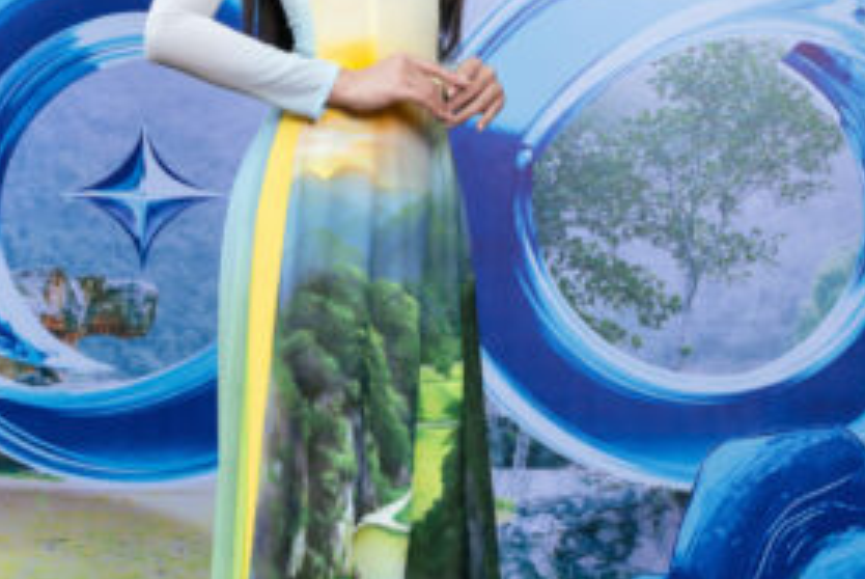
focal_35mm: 111
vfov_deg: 12.3
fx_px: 2664
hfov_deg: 18.4
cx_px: 345
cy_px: 59
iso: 160
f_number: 6.3
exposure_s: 1/160
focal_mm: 44.3
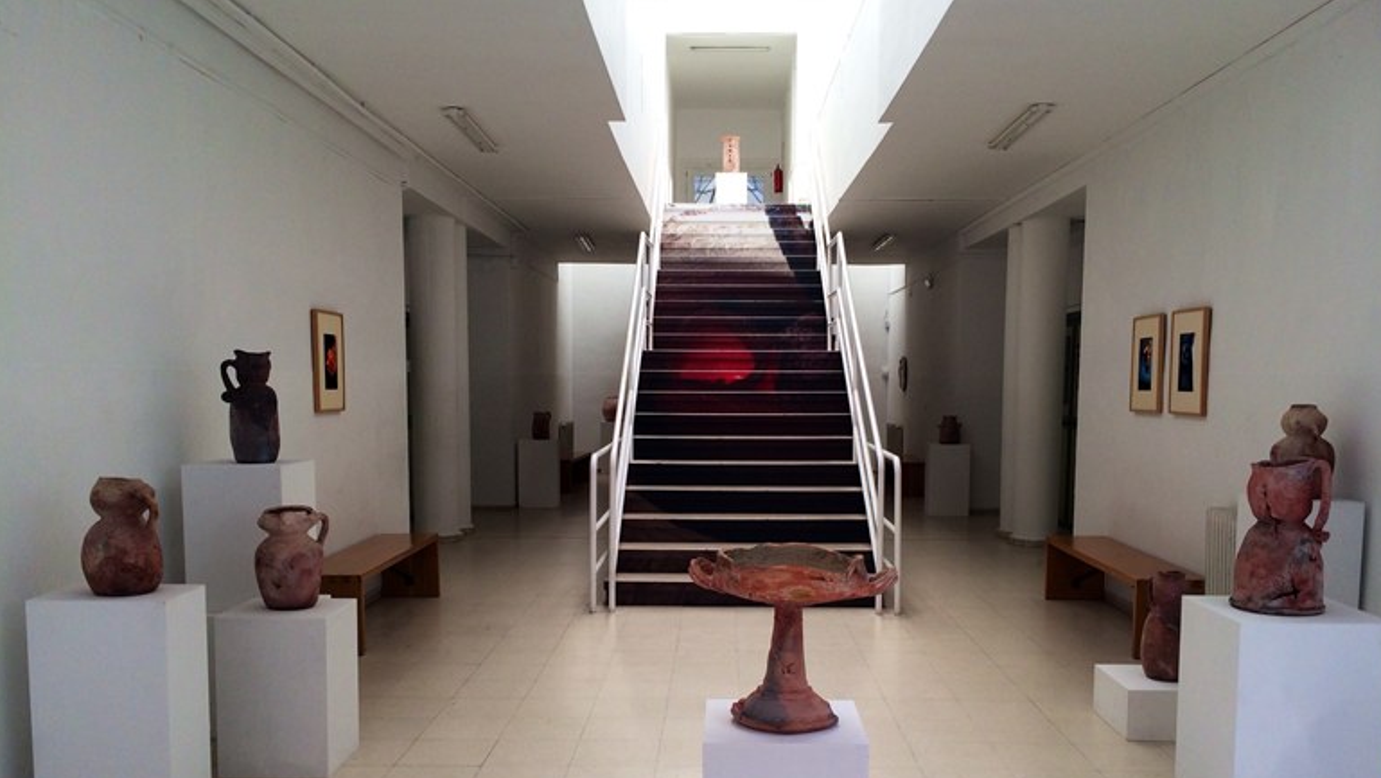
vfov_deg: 34.4
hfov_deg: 58.0
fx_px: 1245
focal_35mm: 34
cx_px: 711
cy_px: 508
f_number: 2.2
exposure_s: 1/60
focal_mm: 4.12
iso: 50
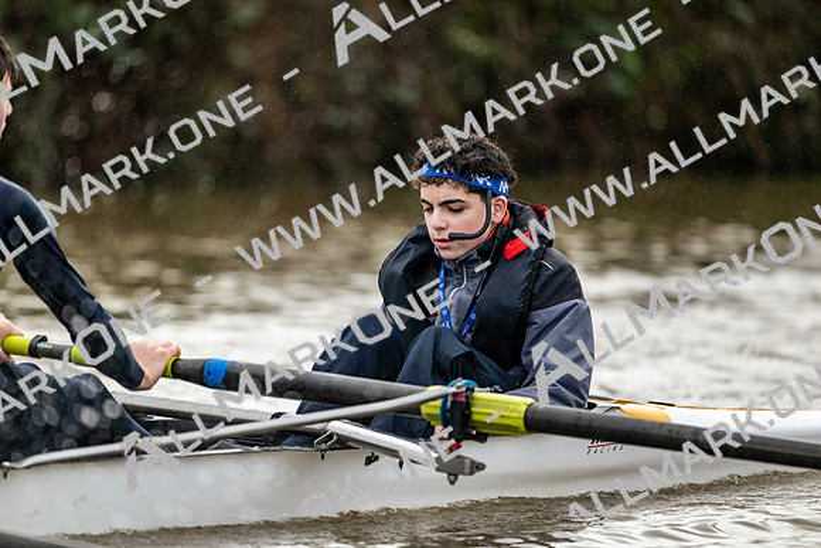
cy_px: 274
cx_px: 410
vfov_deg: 3.4
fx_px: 9124
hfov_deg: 5.2
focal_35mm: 400
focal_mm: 400
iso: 1250
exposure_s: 1/1600
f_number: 4.5
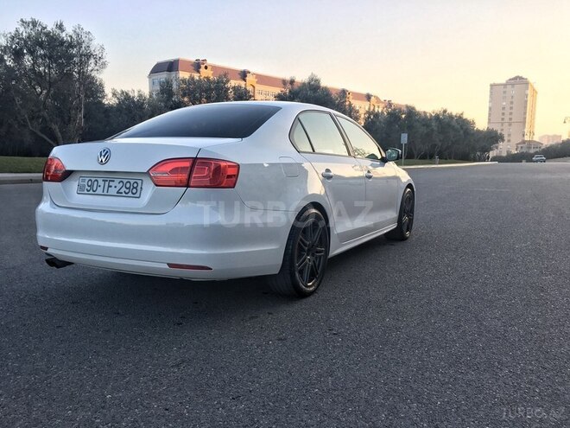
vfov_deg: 48.2
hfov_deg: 61.7
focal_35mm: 29
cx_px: 285
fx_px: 478
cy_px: 214
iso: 25
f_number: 2.2
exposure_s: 1/120
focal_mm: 4.15
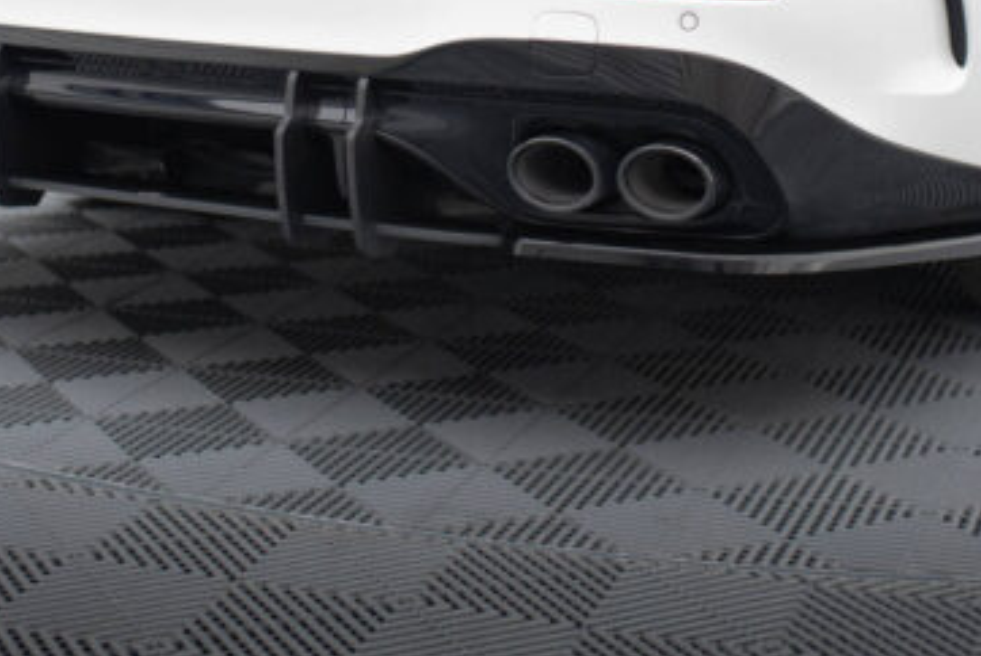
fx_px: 2373
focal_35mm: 87
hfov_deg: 23.4
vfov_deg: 15.1
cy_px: -150
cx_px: 469
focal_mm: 35
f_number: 2.5
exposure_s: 1/160
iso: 500
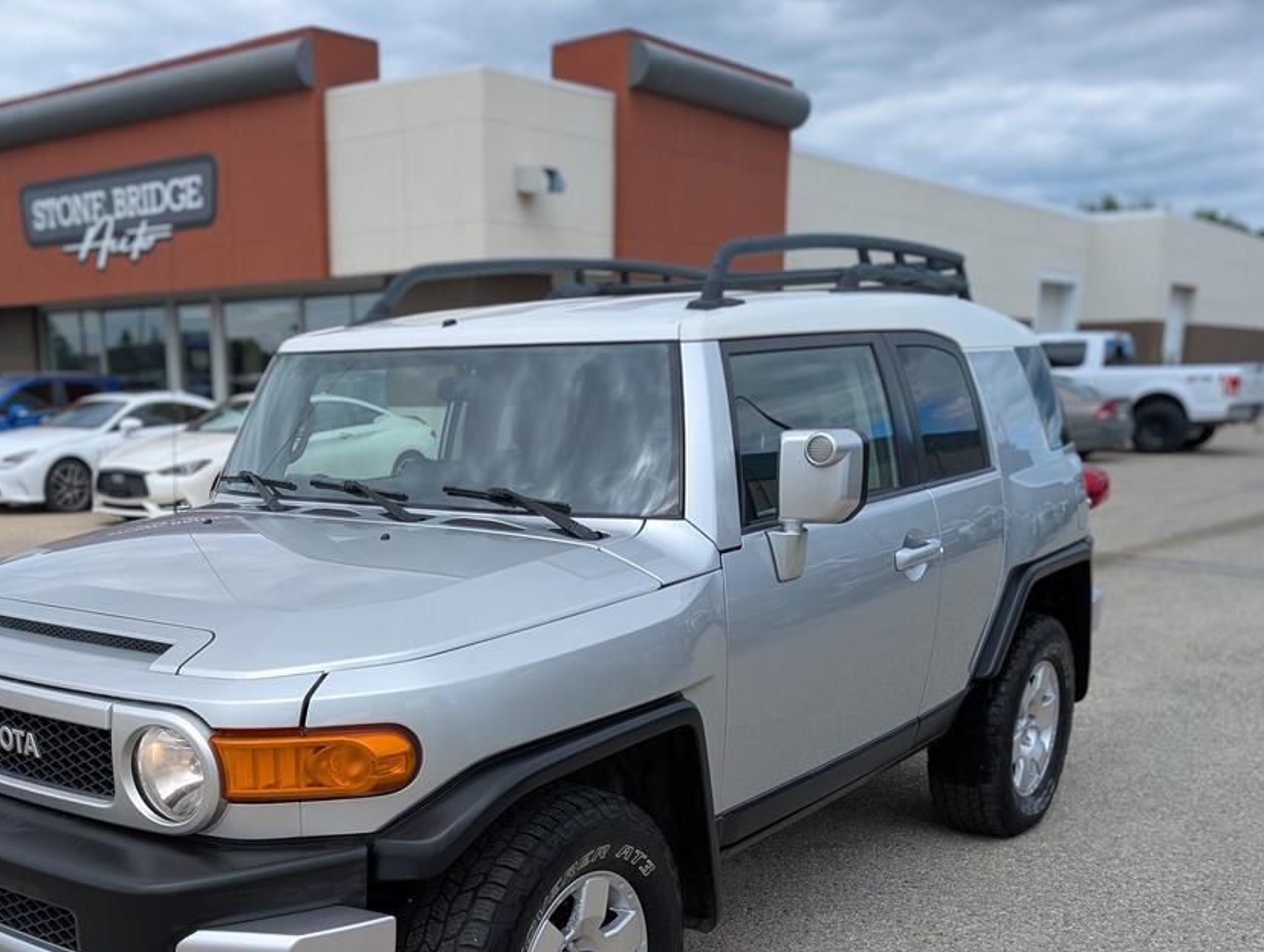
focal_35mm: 37
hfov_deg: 49.3
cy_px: 700
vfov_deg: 37.9
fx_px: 1353
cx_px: 438
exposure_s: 1/656
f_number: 1.68
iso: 19
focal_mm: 6.9
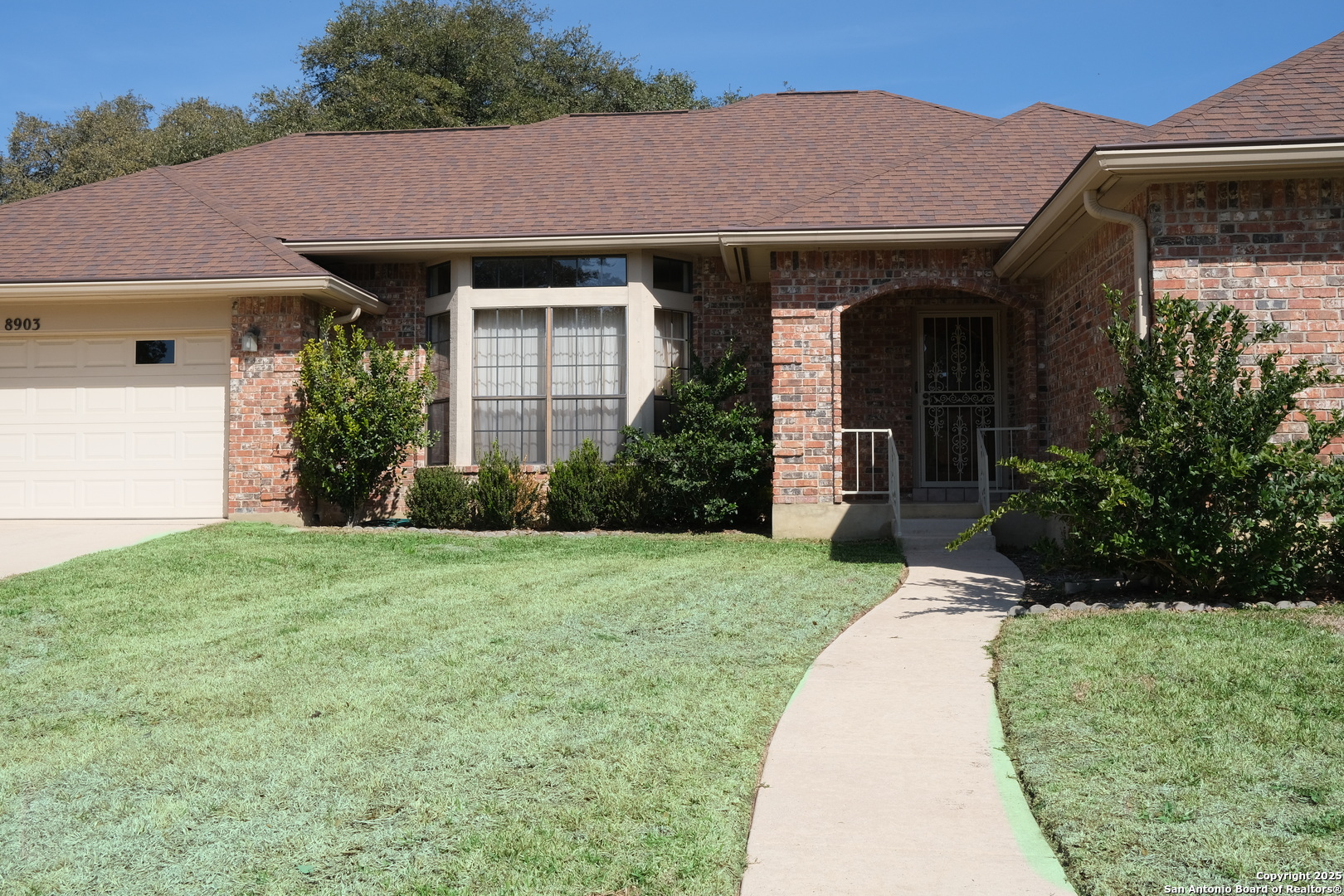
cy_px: 448
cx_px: 672
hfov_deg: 54.4
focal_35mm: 35
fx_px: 1307
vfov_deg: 37.9
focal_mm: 23
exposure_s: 1/250
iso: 320
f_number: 13
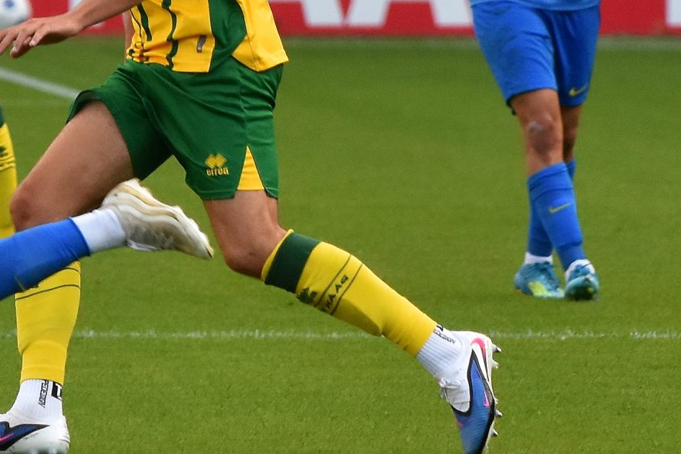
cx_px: 65
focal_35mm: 608
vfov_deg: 2.3
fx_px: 11504
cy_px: 79
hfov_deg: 3.4
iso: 640
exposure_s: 1/1000
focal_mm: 200
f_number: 4
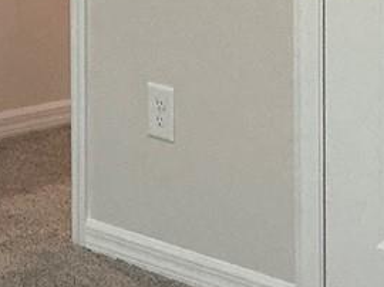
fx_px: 1840
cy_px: -122
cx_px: -191
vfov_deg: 8.7
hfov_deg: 11.4
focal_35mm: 166
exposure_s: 1/60
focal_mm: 3
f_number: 1.8
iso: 125
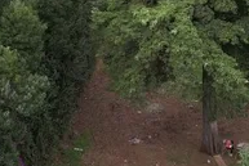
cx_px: 177
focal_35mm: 91
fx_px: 630
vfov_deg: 14.9
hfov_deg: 22.2
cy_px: 24
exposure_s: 1/25
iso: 110
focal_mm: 8.38
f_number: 2.8
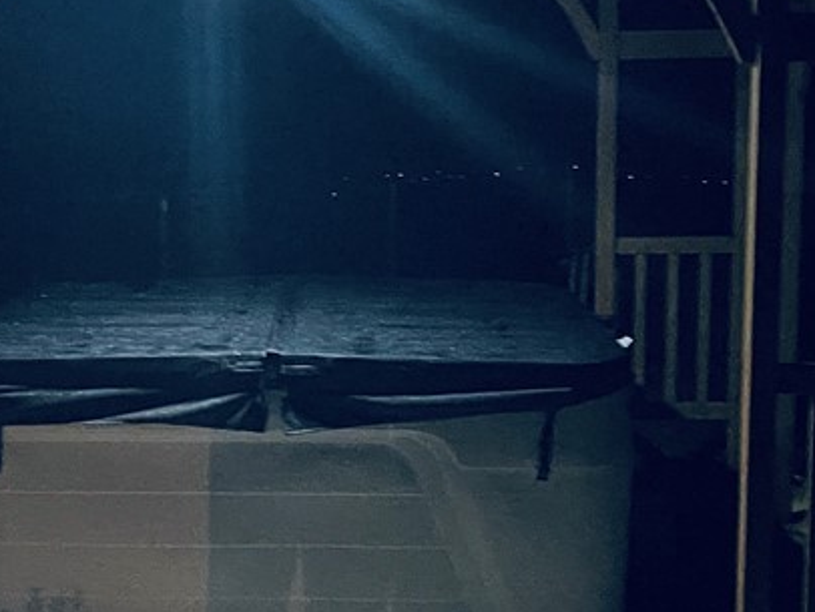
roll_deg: +0.6
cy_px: 267
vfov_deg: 23.3
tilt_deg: -8.7
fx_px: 1484
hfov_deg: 30.4
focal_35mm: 63
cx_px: 243
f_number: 1.6
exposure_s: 1/15
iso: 2500
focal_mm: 5.1
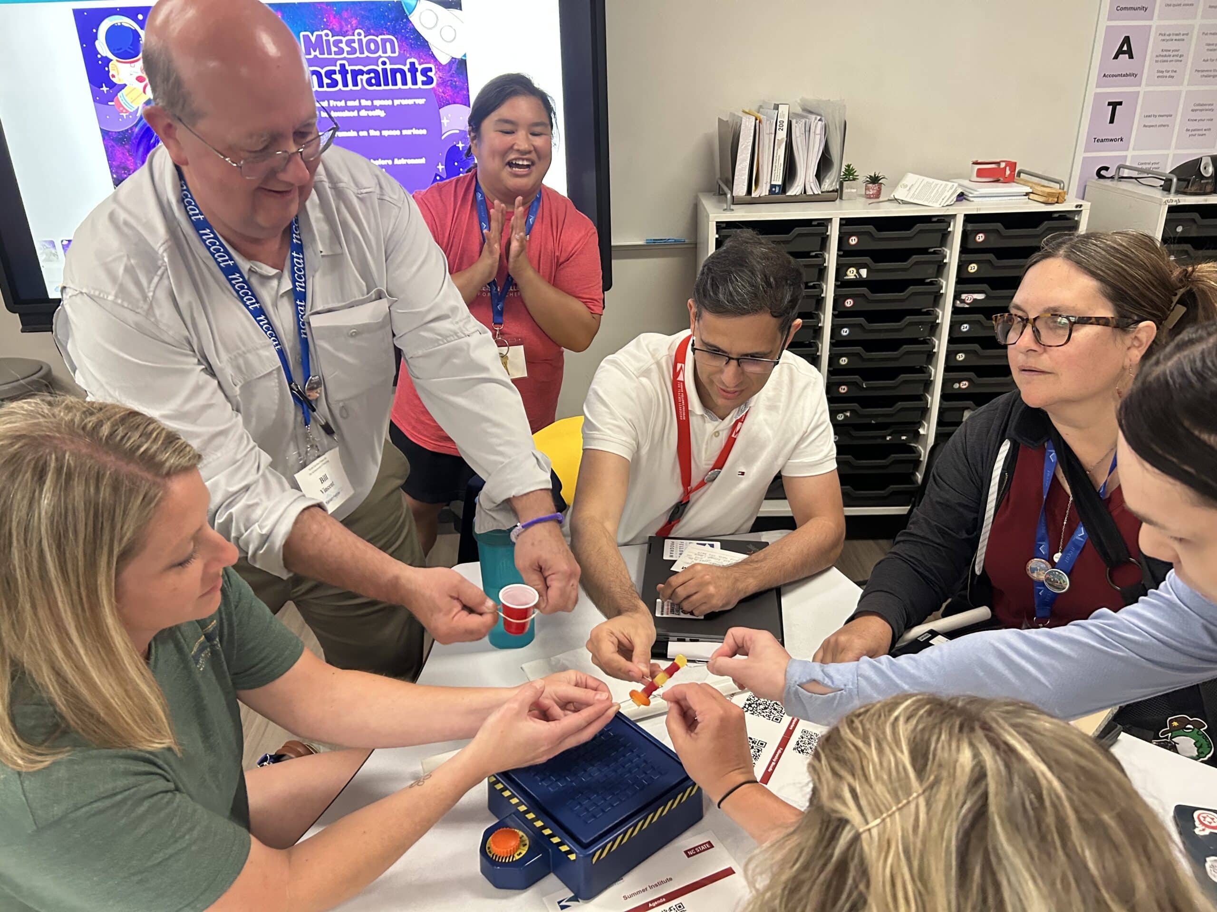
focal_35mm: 26
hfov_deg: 67.3
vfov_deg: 53.1
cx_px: 608
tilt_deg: -23.8
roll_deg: +2.7
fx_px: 914
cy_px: 456
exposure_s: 1/59
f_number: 1.5
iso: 400
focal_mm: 5.7
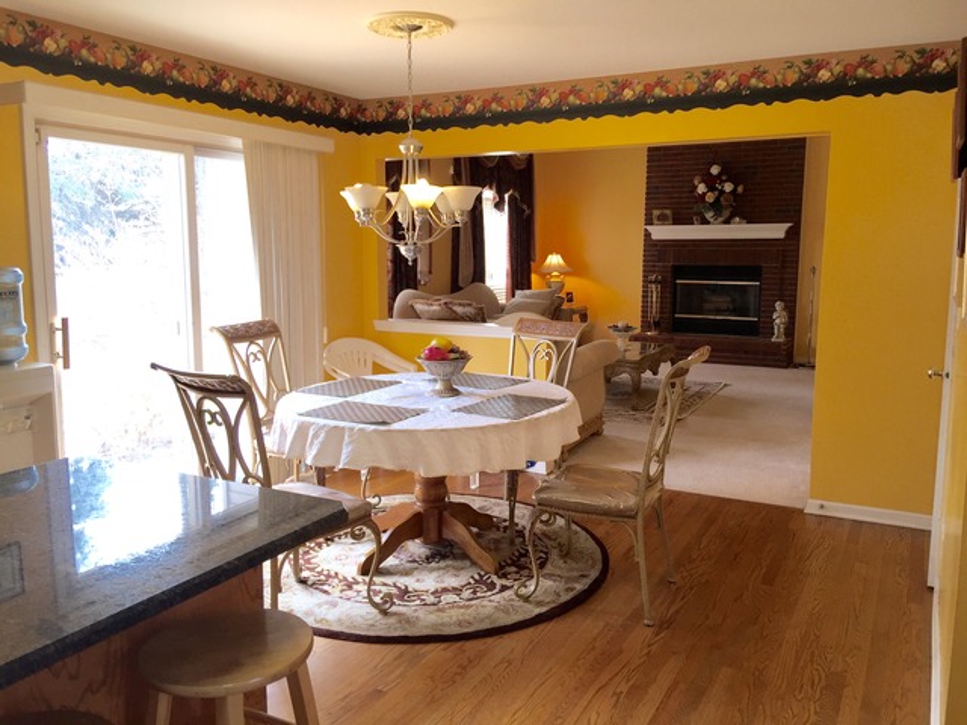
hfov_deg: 61.7
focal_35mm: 29
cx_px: 484
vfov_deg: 48.2
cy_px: 362
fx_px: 810
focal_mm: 4.15
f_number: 2.2
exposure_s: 1/60
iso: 40
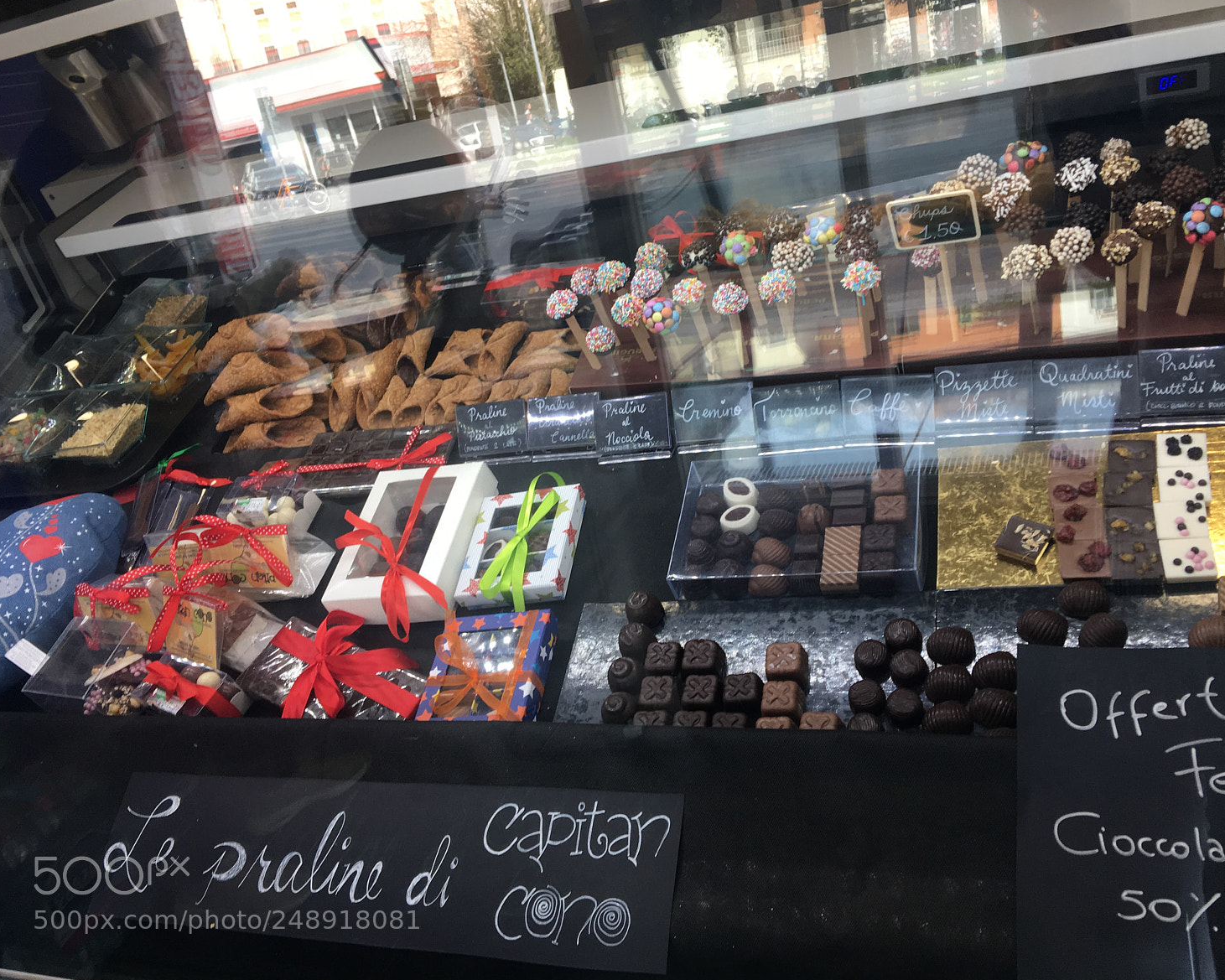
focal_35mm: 31
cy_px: 483
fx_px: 1124
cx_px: 652
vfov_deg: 47.1
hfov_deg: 57.1
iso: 32
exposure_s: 1/100
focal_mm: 4.15
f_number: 2.2
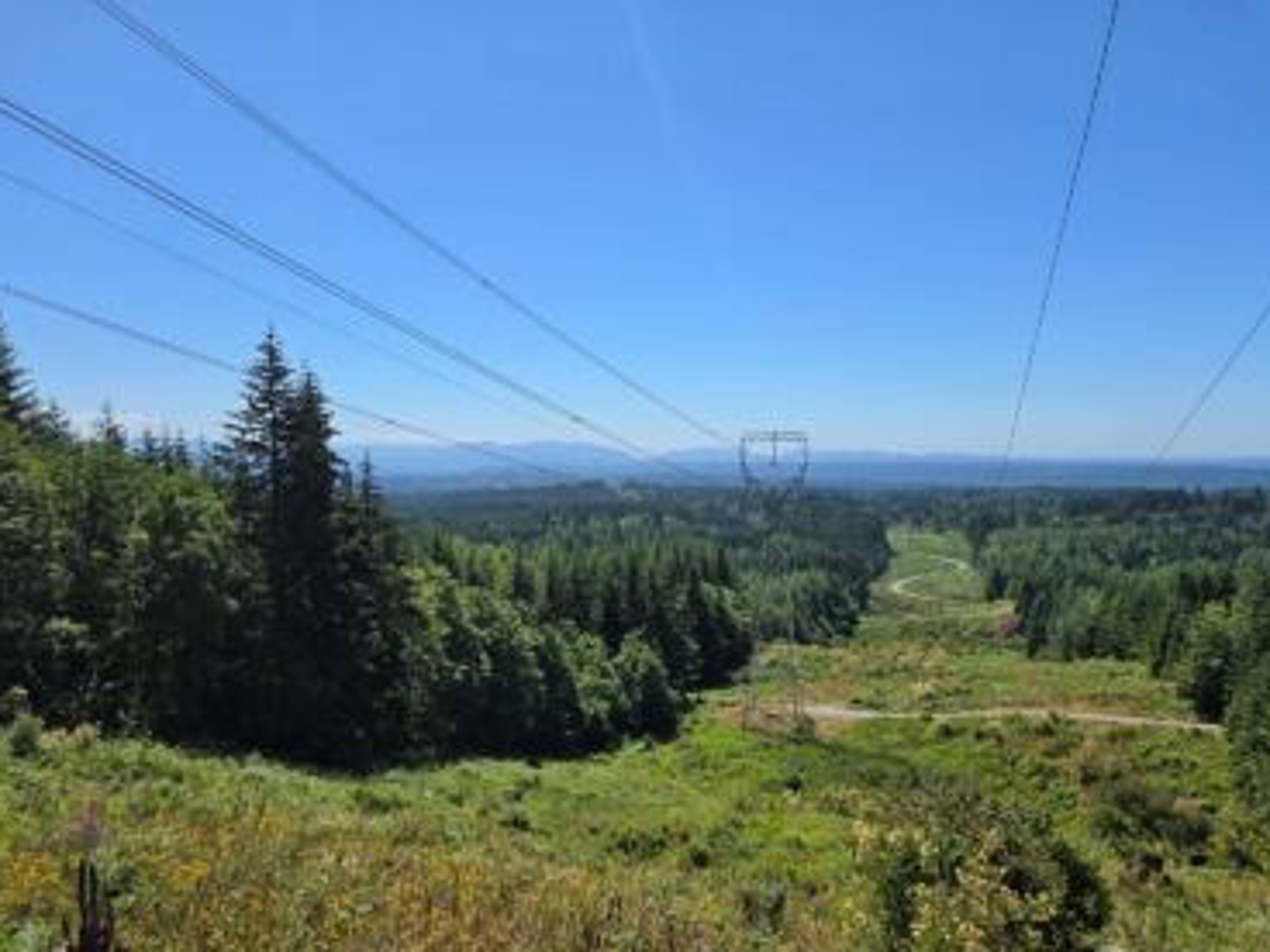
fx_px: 917
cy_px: 486
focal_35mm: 25
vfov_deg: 54.9
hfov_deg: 69.4
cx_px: 621
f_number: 1.8
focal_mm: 5.4
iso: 25
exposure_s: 1/2216
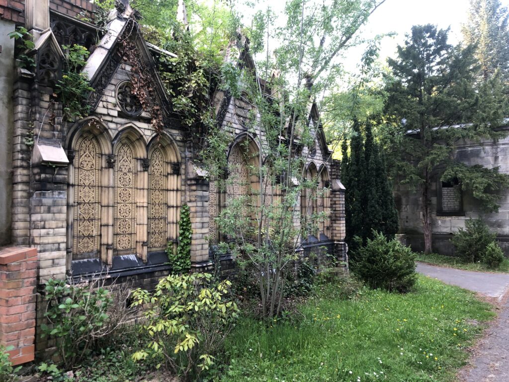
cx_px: 254
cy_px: 191
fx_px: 412
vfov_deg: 49.7
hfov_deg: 63.4
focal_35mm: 28
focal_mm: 3.99
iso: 25
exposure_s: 1/40
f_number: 1.8
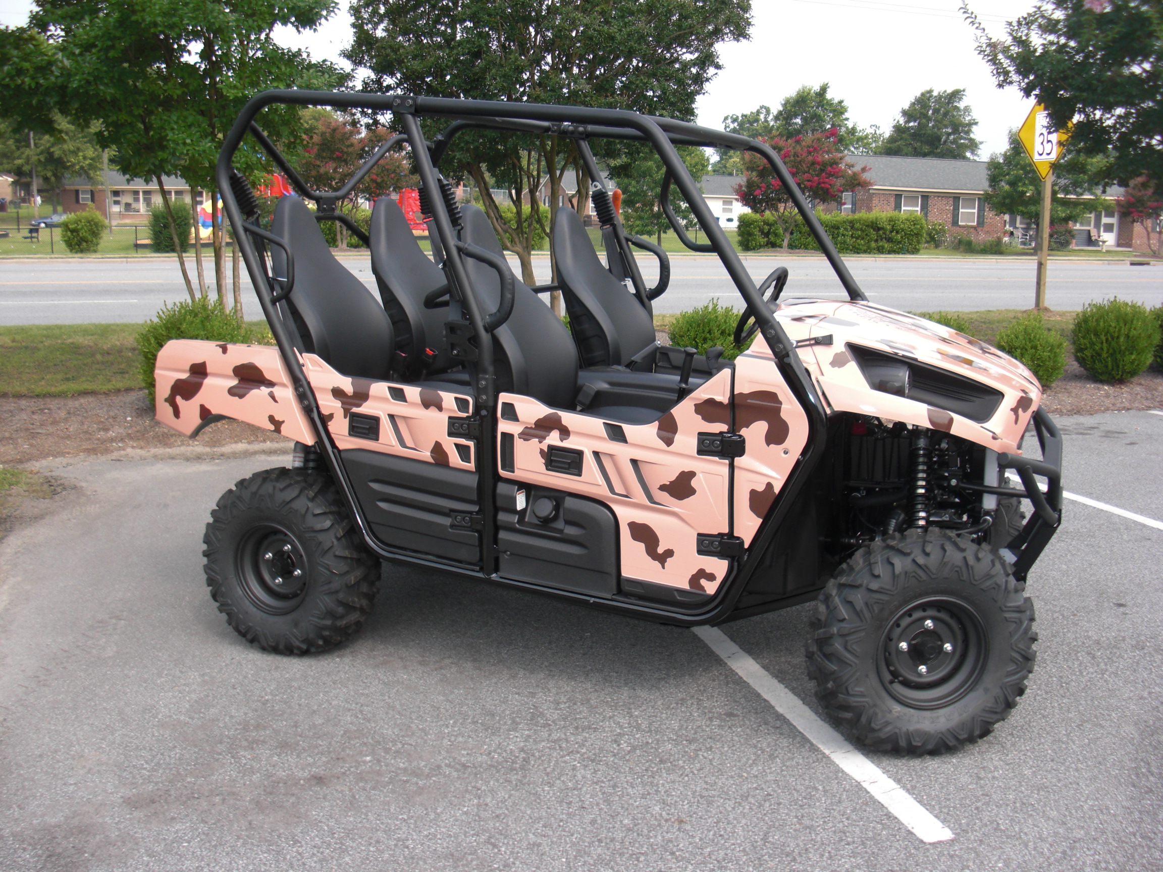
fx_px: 1209
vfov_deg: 39.7
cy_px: 436
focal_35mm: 36
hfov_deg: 51.4
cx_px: 582
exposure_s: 1/400
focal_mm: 6.3
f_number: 2.8
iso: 50
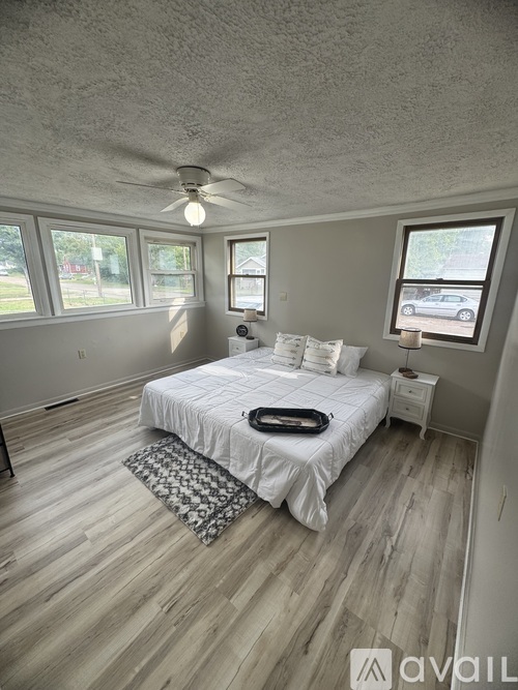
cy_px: 345
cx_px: 259
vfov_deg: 102.1
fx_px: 279
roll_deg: -0.6
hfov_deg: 85.7
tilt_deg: -12.2
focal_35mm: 14
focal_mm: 2.22
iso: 40
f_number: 2.2
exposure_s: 1/99
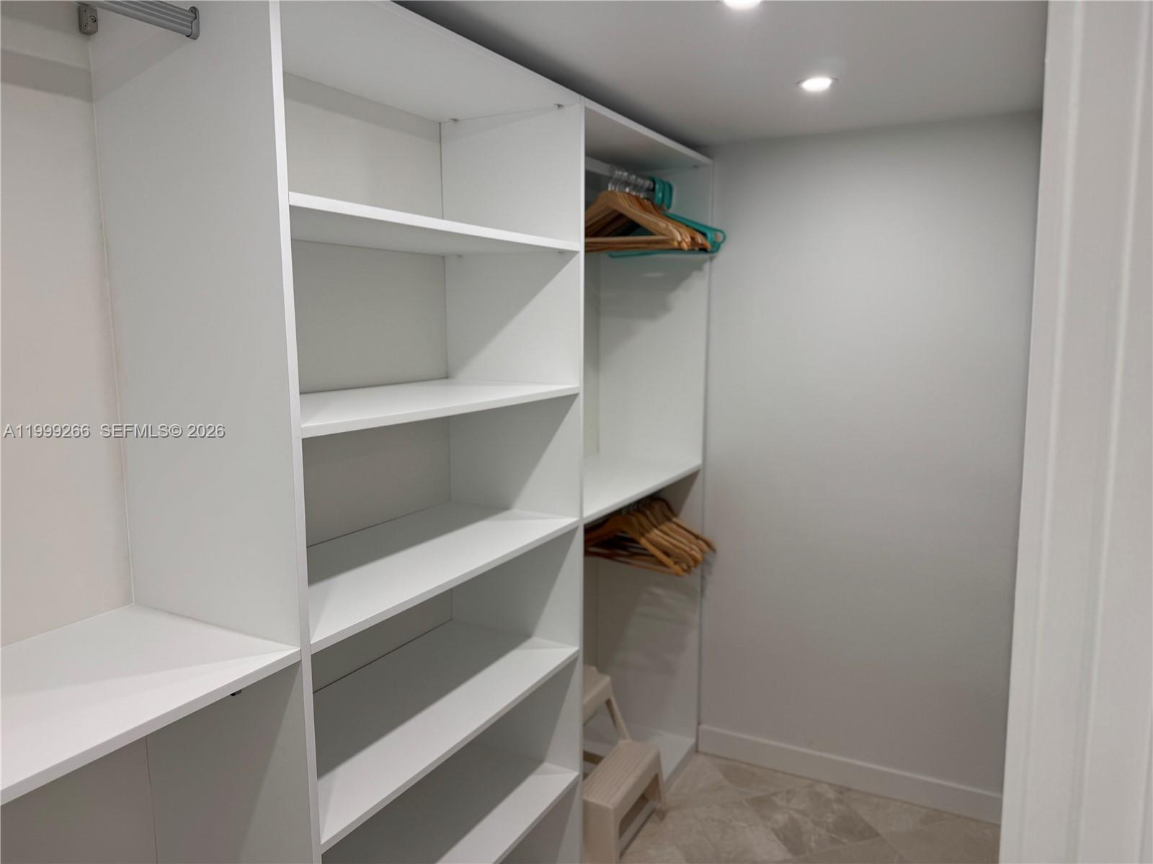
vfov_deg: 56.8
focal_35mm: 24
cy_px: 432
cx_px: 576
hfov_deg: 71.6
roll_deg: +0.7
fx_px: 799
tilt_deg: -7.4
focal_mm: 6.76
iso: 80
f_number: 1.78
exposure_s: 1/120
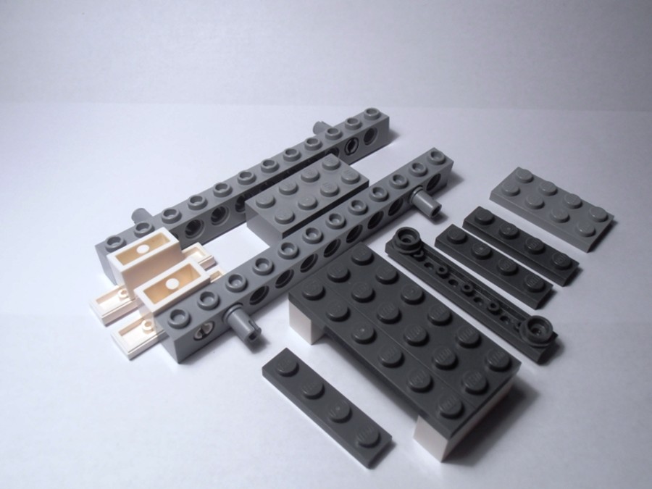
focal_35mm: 37
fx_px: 697
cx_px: 326
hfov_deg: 50.1
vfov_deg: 38.7
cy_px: 244
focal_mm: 6.61
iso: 80
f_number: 3.9
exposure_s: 1/60
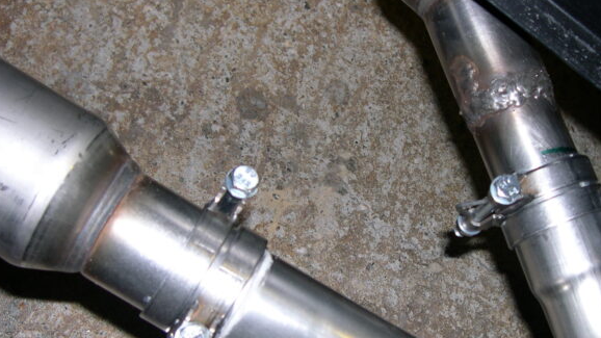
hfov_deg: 37.7
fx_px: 876
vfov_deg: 21.8
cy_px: 205
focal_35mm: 55
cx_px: 357
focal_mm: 8
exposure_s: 1/60
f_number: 2.8
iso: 100
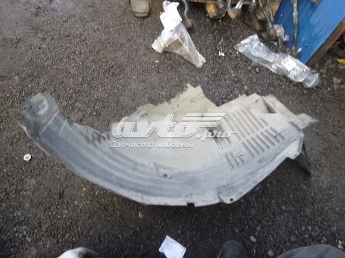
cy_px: 129
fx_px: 249
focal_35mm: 25
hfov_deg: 69.4
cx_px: 172
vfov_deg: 54.9
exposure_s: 1/30
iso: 400
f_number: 3.9
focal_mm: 4.5
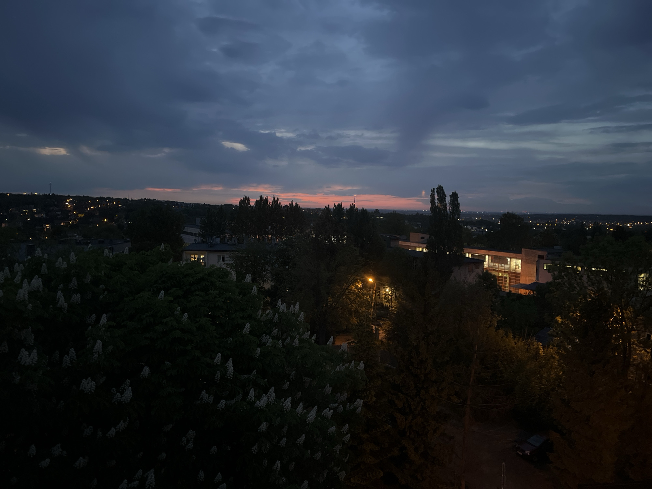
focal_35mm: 26
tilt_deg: -4.6
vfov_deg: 53.1
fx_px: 490
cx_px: 326
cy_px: 244
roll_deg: -0.9
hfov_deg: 67.3
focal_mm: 5.1
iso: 1250
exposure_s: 1/17
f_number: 1.6
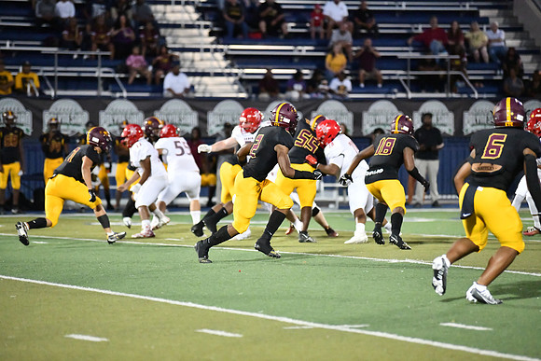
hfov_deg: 10.3
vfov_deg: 6.9
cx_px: 270
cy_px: 180
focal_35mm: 200
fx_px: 3006
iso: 18000
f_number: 3.2
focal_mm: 200
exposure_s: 1/3200
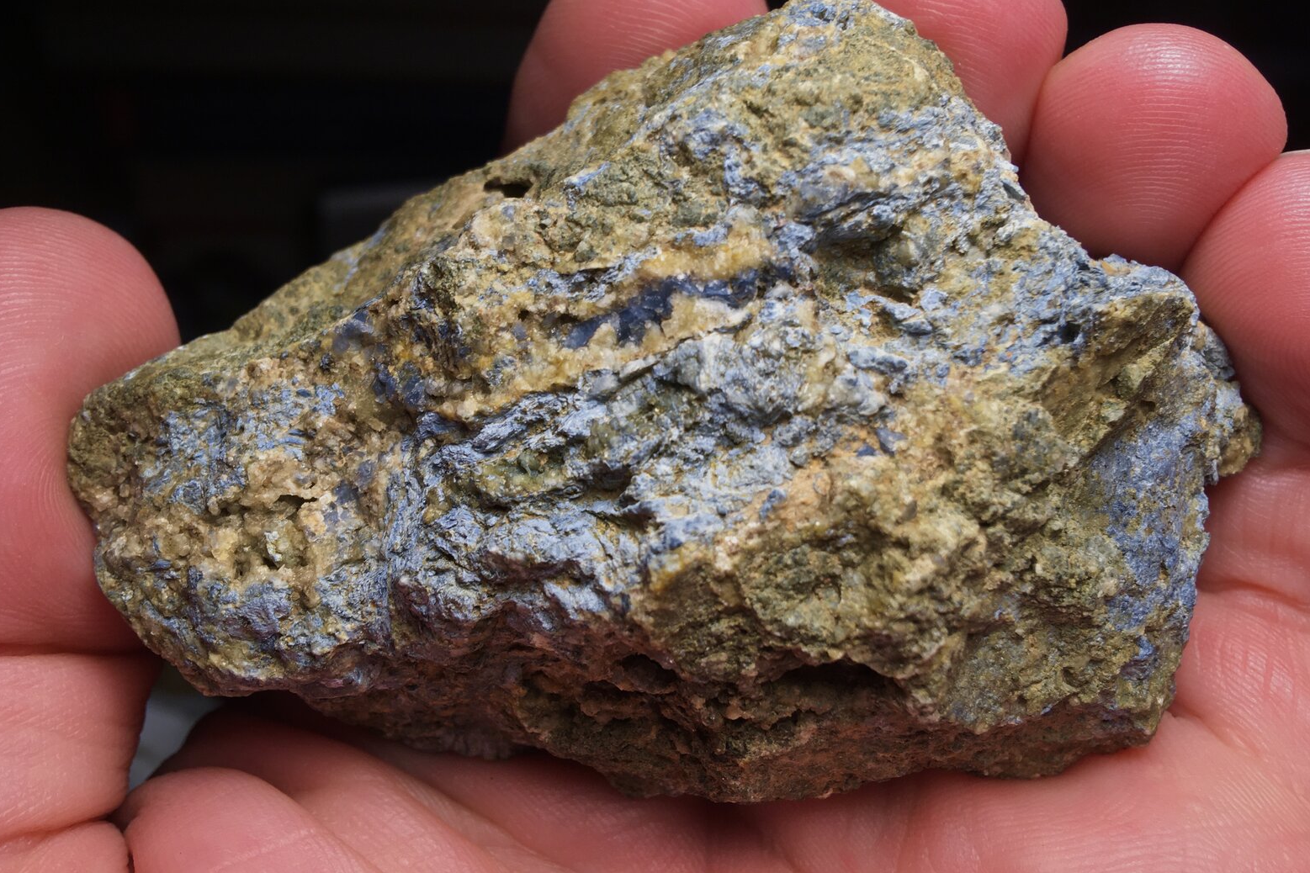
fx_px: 1128
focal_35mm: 31
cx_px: 651
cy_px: 369
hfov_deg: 60.3
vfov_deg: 42.2
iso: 32
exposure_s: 1/50
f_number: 2.2
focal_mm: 4.15
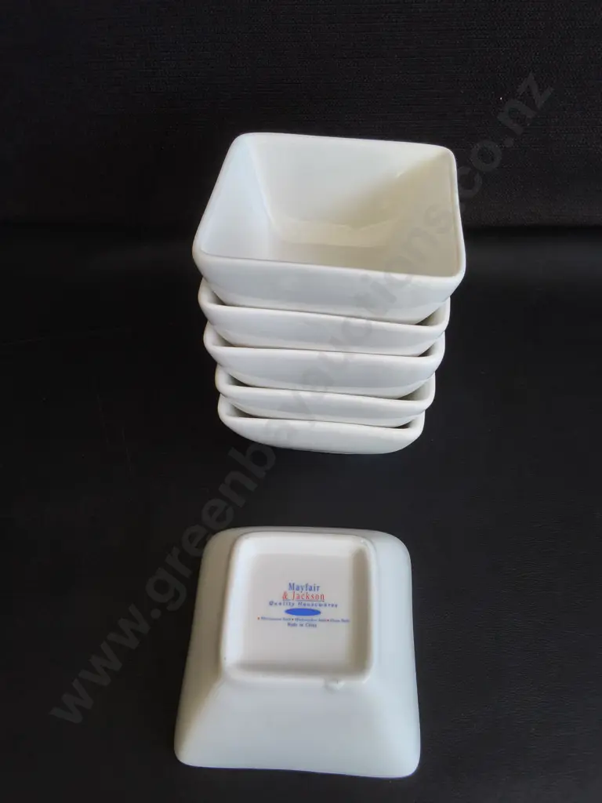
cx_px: 301
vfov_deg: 65.3
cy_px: 402
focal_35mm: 27
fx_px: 626
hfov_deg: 51.4
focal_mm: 2.87
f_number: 2
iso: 64
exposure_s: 1/100
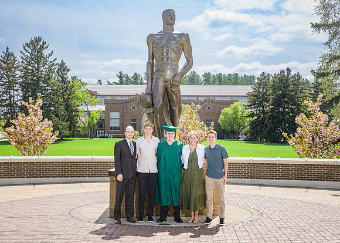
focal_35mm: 51
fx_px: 494
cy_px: 125
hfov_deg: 38.0
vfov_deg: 27.6
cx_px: 177
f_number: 7.1
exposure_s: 1/200
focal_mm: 45
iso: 80
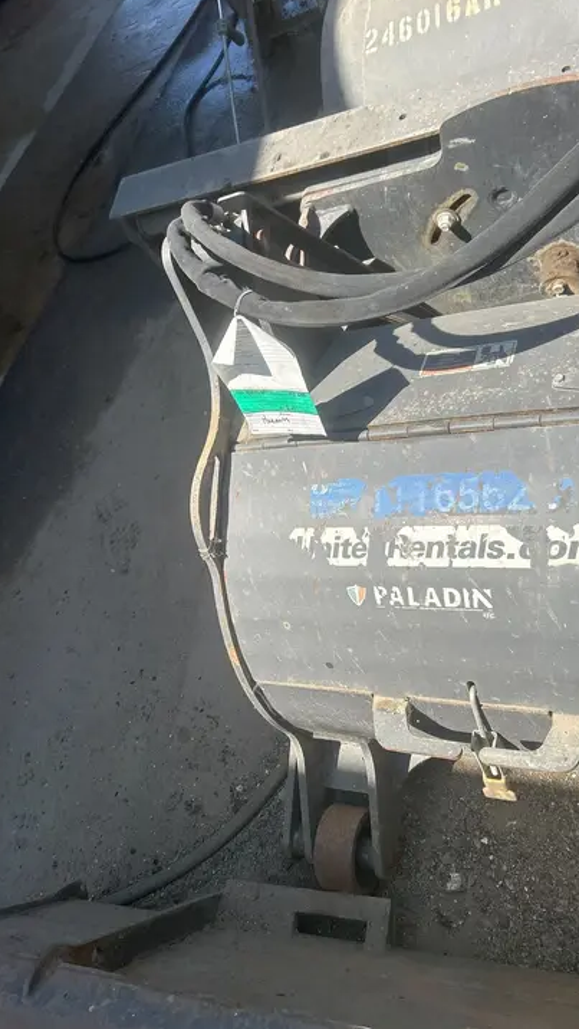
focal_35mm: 29
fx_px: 791
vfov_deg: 66.1
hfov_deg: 40.2
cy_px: 511
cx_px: 292
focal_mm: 5.7
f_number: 1.5
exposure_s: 1/2841
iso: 50
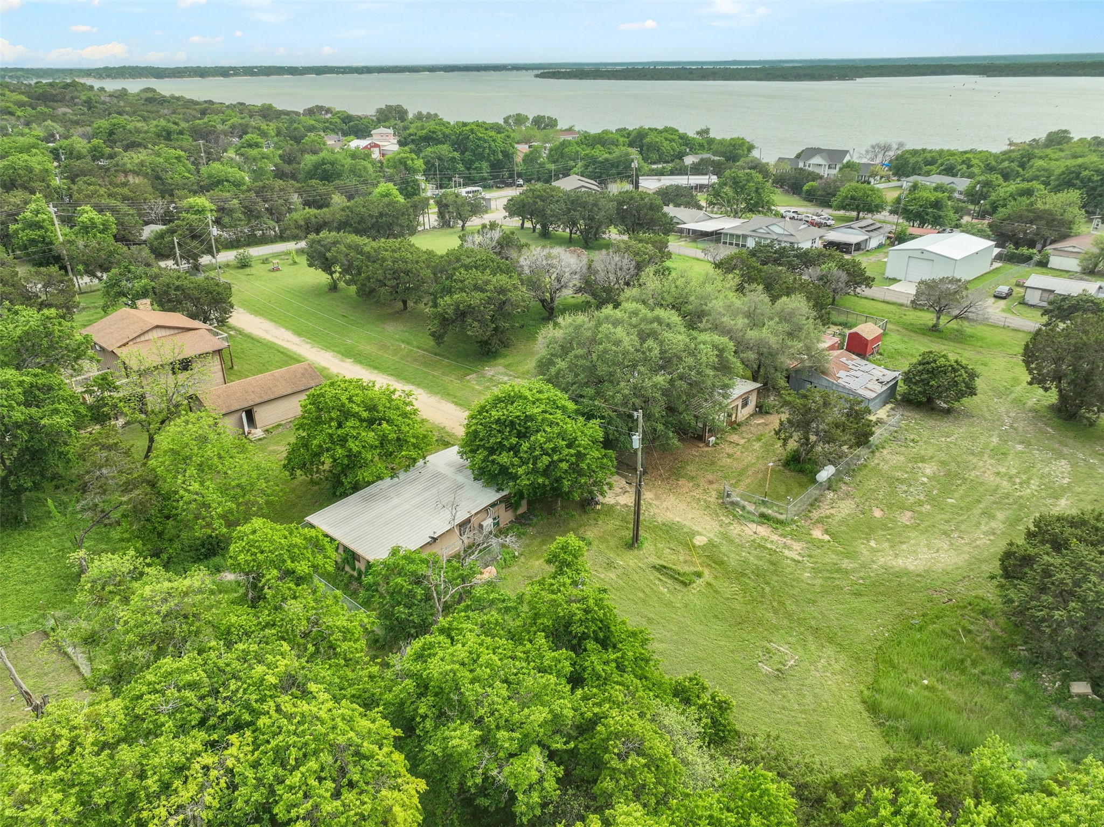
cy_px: 414
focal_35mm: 24
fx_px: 765
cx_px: 552
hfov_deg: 71.6
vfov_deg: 56.8
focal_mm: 12.29
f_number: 2.8
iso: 180
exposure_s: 1/1250
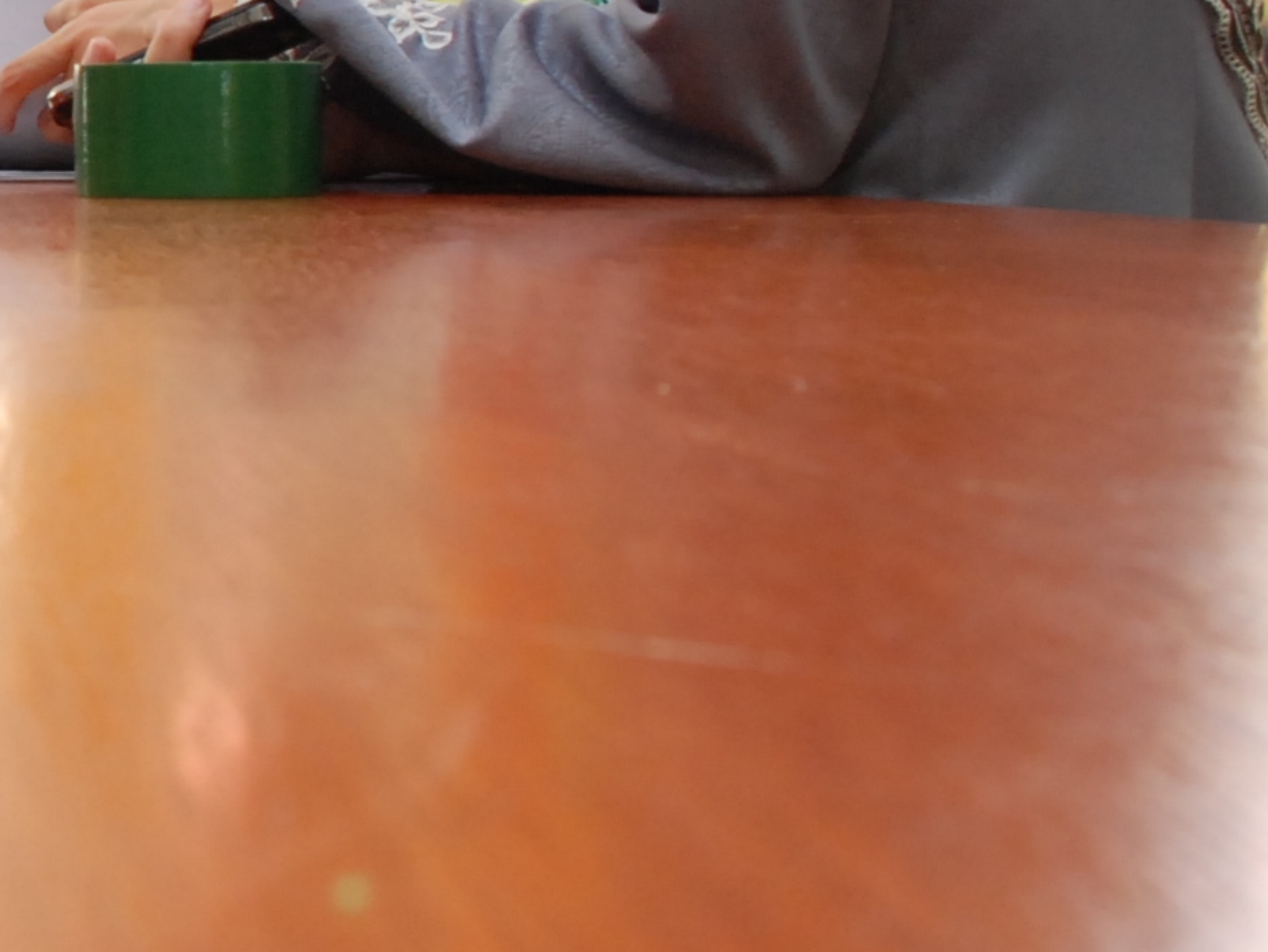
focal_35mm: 81
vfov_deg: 17.8
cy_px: 31
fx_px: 2968
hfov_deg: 20.6
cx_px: -638
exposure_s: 1/50
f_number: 8
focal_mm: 18
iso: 800
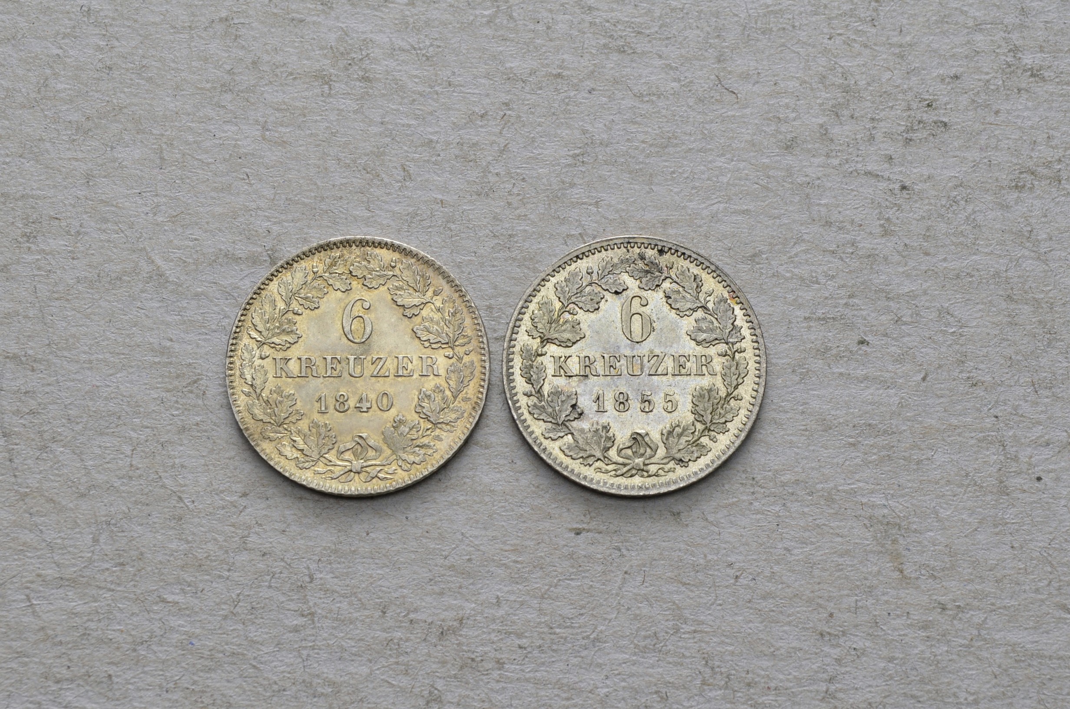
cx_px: 535
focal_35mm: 82
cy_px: 354
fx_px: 2447
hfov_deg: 24.7
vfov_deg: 16.5
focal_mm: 55
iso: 400
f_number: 14
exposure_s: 1/250
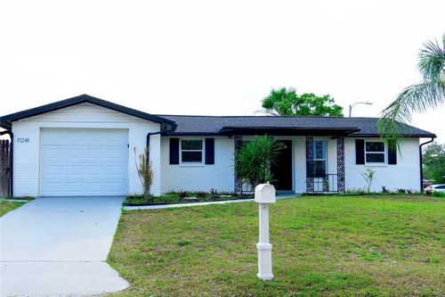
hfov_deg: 49.6
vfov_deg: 34.2
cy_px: 148
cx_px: 222
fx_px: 482
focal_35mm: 39
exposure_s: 1/60
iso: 100
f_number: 8
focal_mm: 26
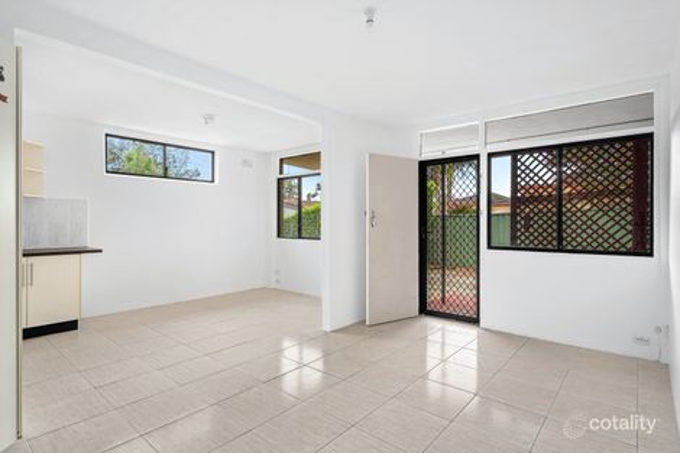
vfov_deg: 67.3
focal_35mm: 18
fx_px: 340
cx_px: 340
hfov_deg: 90.0
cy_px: 226
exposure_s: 1/3
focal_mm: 18
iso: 200
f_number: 8
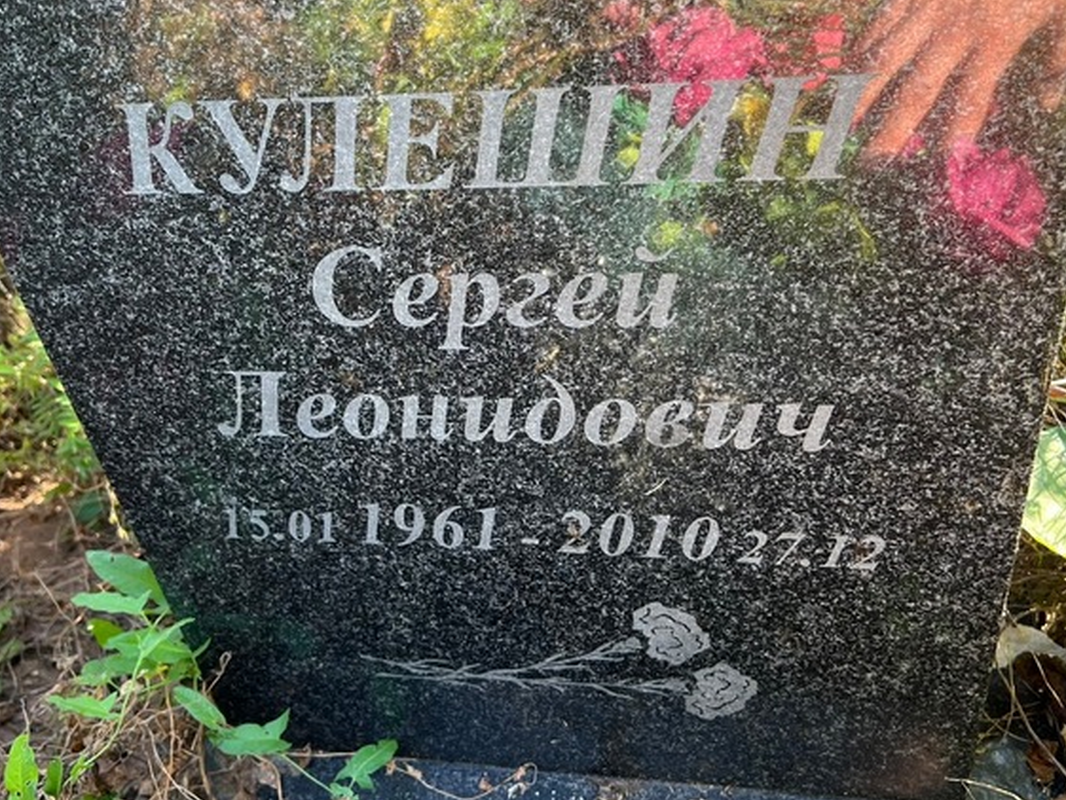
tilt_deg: -37.2
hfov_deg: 50.1
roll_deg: +8.7
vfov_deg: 38.6
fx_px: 1140
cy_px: 349
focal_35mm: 37
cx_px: 505
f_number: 1.5
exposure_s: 1/121
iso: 50
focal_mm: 5.7
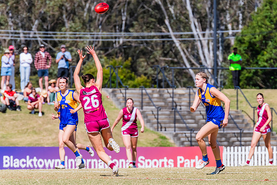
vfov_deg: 2.4
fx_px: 4383
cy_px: 123
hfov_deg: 3.6
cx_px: 186
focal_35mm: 569
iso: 800
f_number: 10
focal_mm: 420
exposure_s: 1/1600
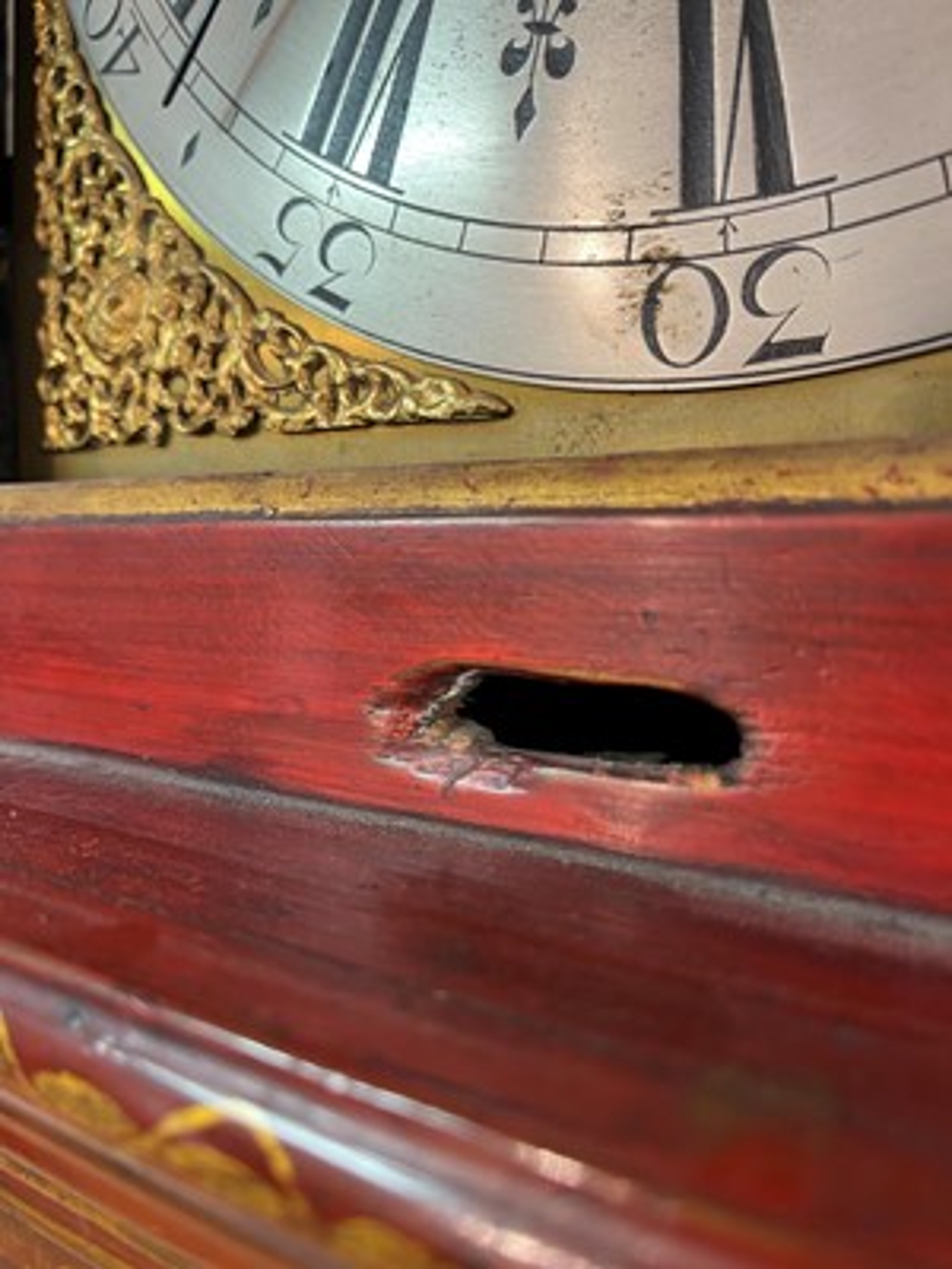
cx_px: 476
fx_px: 953
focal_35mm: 26
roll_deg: +0.1
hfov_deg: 53.1
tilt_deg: -5.6
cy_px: 634
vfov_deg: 67.3
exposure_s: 1/50
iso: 125
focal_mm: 5.1
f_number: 1.6
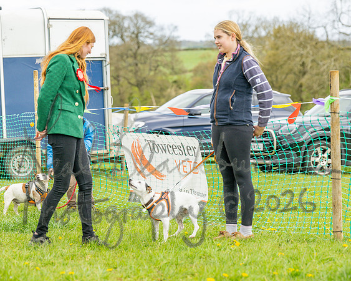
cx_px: 177
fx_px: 1345
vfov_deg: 11.9
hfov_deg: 14.9
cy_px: 140
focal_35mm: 130
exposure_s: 1/1600
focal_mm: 115
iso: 400
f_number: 4
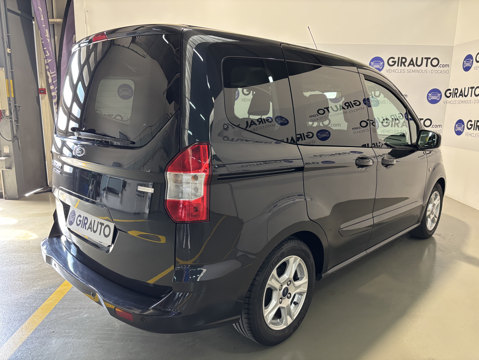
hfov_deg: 67.3
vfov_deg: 53.1
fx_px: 360
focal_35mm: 26
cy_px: 180
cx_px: 240
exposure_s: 1/50
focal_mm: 5.96
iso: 250
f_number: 1.6
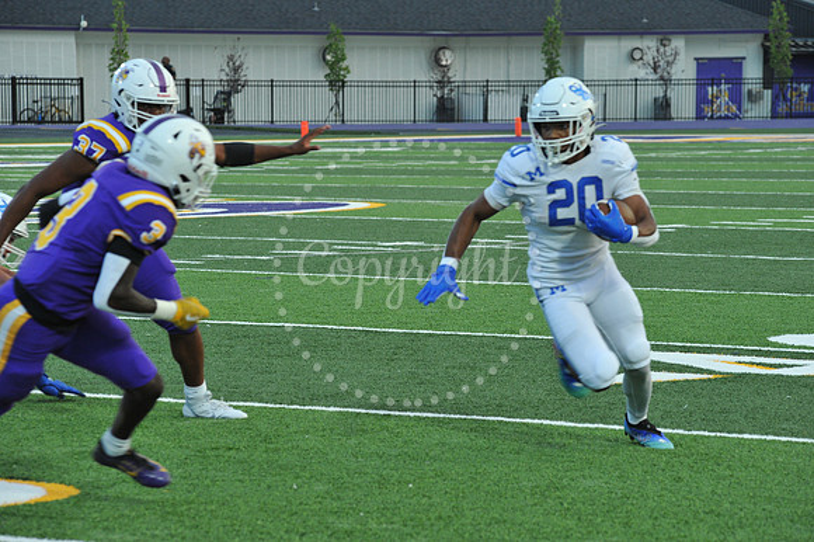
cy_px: 271
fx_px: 3842
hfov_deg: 12.1
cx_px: 407
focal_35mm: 170
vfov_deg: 8.1
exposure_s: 1/400
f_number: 8
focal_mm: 170
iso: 1600
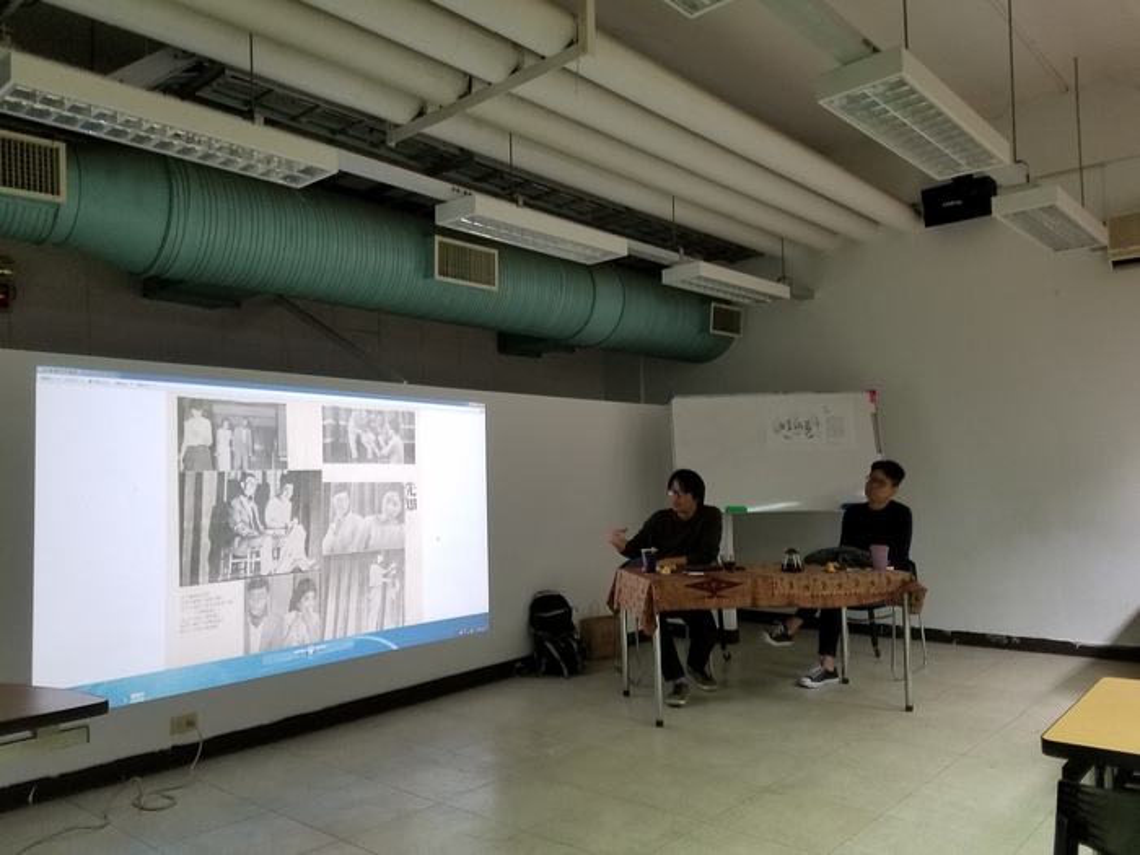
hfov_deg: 67.3
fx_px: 856
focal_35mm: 26
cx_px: 570
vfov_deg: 53.1
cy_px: 428
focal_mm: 4.2
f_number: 1.7
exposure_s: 1/30
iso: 160
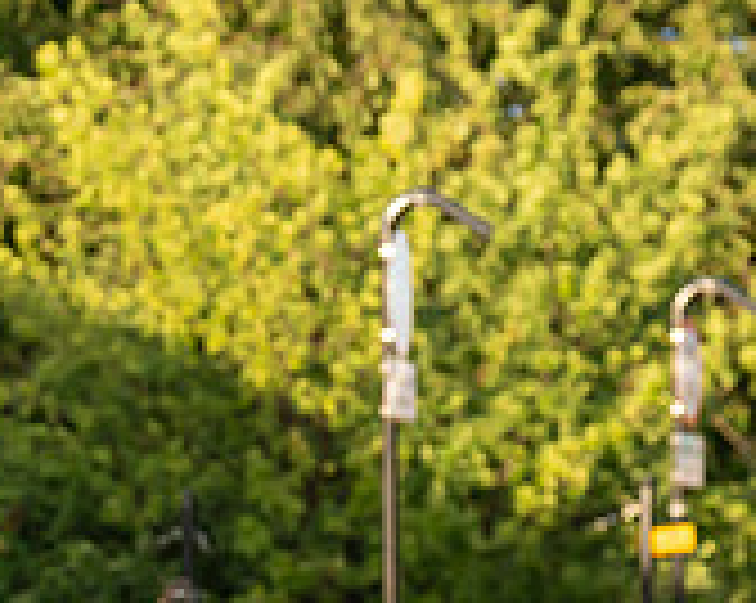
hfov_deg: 4.2
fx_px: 10124
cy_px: 813
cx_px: -541
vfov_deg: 3.4
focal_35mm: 453
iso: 500
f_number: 3.5
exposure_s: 1/800
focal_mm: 105
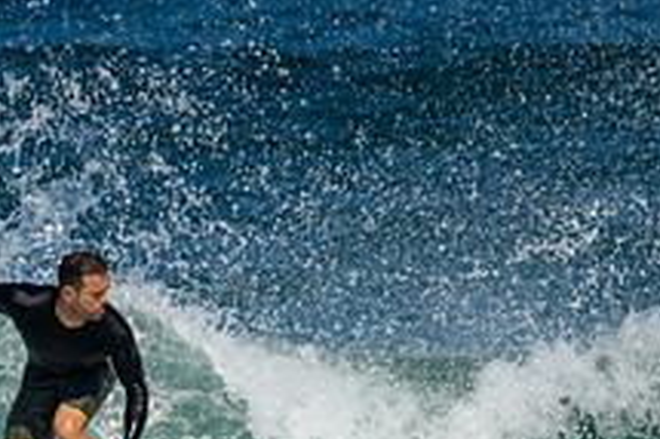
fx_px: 45577
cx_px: 99
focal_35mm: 2488
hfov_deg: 0.8
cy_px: 653
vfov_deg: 0.6
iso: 640
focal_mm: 800
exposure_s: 1/2000
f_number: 11
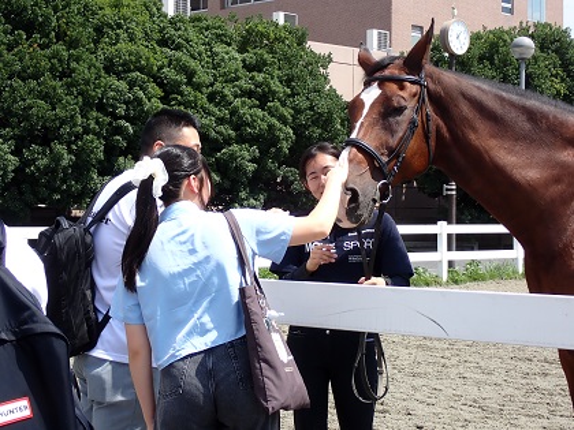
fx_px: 1277
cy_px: 215
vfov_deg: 19.1
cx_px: 287
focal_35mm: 77
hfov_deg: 25.3
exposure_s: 1/250
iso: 100
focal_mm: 13.65
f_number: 5.6
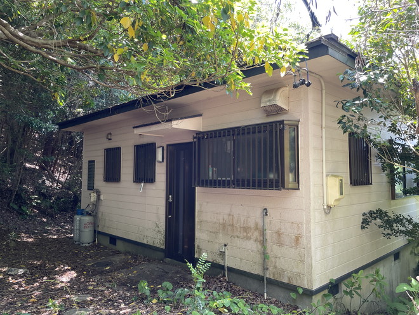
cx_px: 210
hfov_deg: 67.3
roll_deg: +0.6
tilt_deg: +4.0
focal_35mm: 26
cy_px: 158
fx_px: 315
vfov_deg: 53.1
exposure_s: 1/121
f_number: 1.6
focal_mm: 4.2
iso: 80
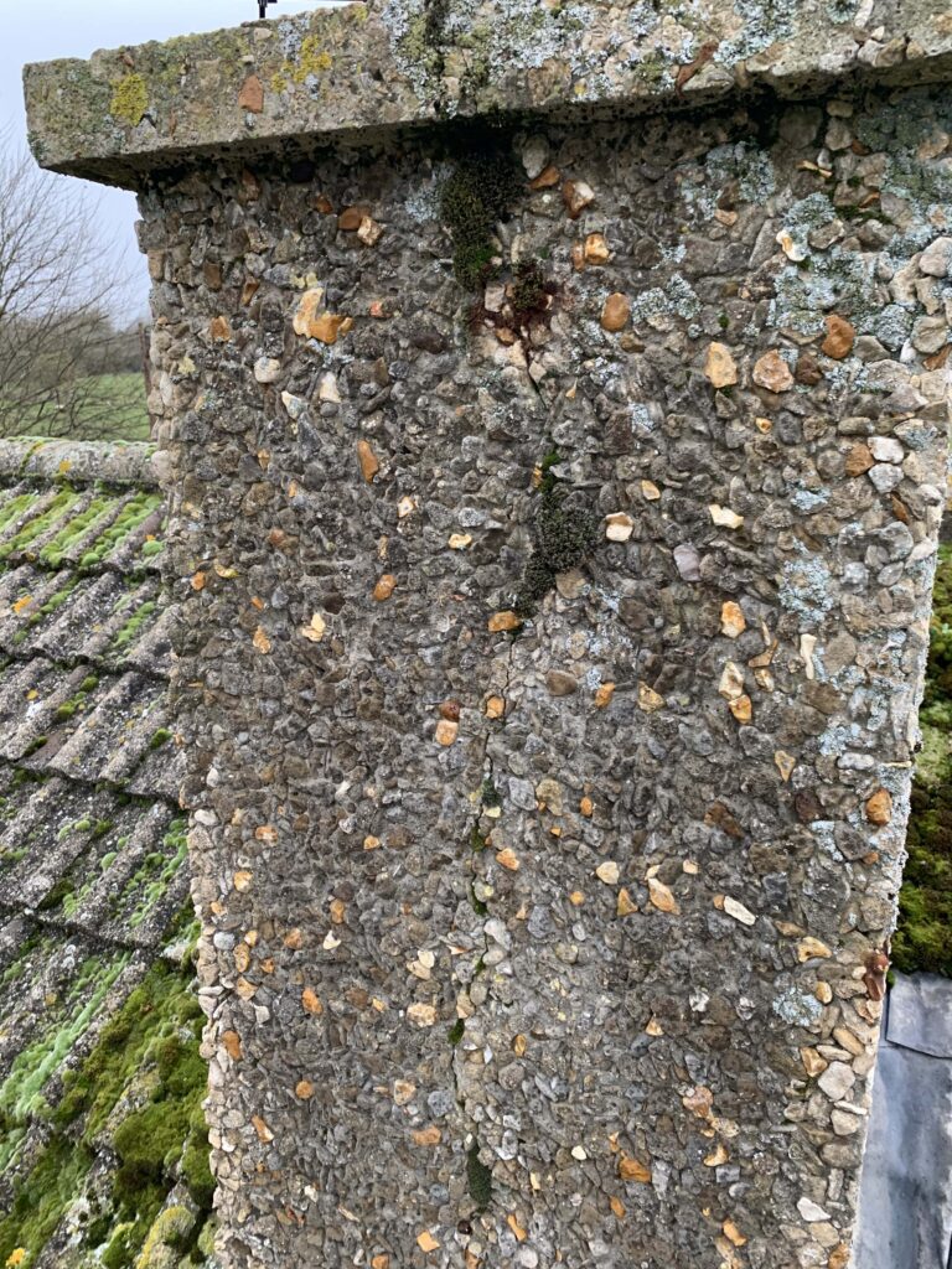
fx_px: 953
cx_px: 476
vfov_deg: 67.3
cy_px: 634
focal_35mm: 26
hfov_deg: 53.1
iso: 80
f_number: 1.8
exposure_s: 1/121
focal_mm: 4.25
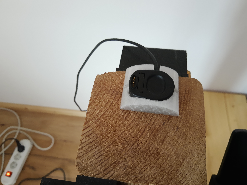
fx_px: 186
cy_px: 92
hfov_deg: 67.3
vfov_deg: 53.1
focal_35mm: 26
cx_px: 124
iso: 755
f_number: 1.8
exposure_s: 1/25
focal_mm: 3.95
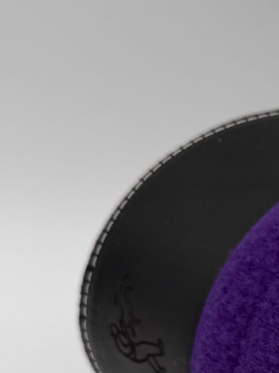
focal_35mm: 96
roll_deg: -1.0
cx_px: 500
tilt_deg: -31.9
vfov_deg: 19.9
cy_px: 354
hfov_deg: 13.8
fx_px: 1032
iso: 80
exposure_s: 1/1314
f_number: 1.78
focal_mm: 6.76
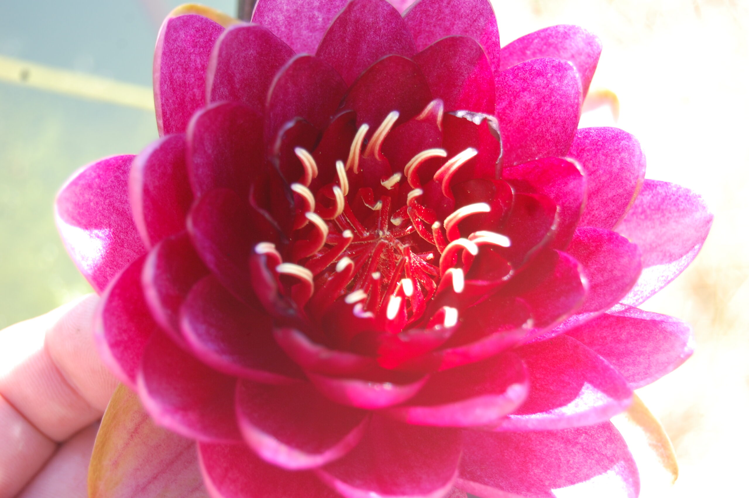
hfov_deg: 24.6
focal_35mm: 82
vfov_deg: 16.5
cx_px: 374
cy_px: 249
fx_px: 1715
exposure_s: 1/125
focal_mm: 55
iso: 280
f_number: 5.6
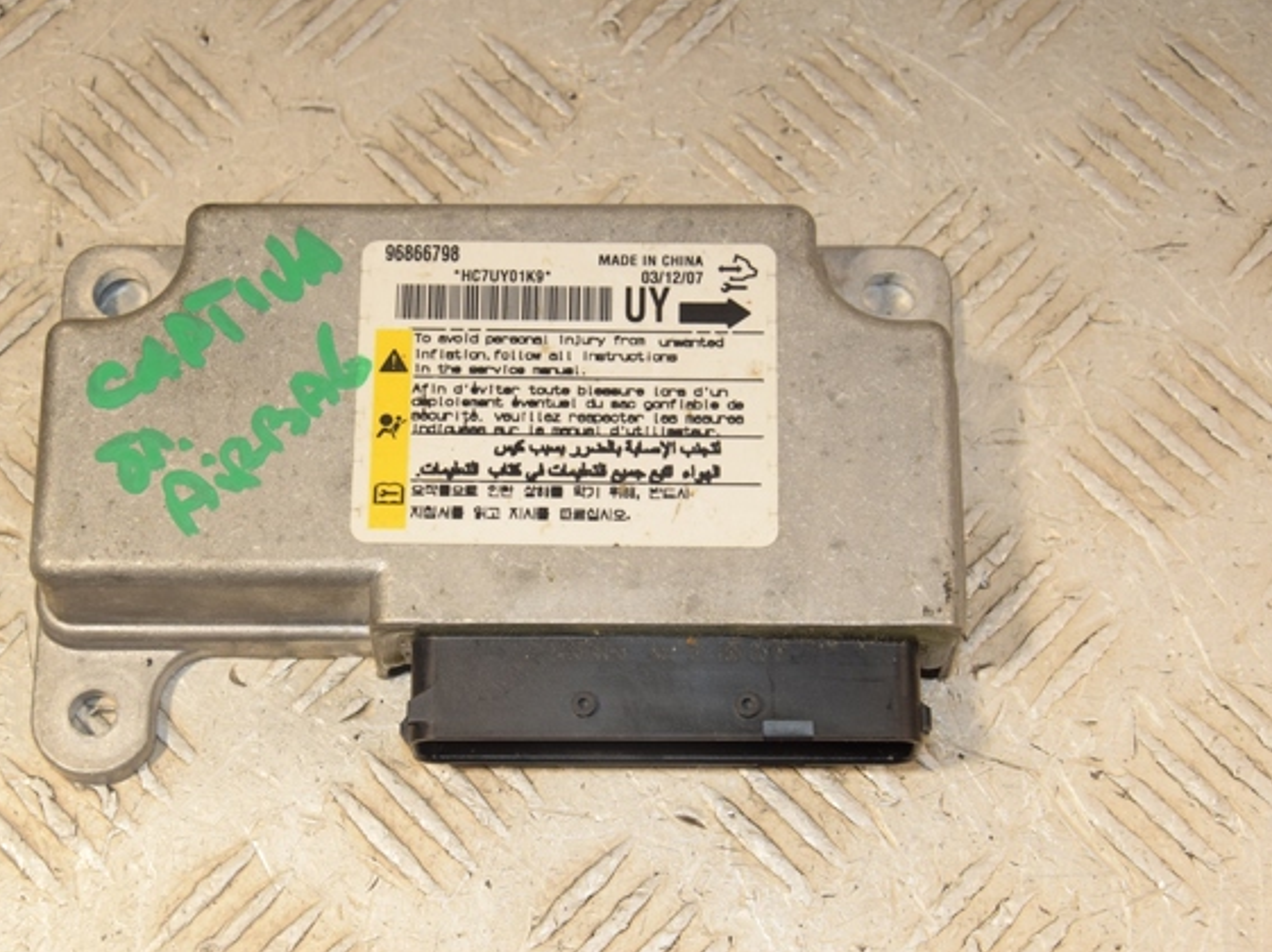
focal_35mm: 79
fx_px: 2901
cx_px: 578
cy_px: 474
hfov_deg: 24.7
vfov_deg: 18.6
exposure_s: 1/200
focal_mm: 48
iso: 800
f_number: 8
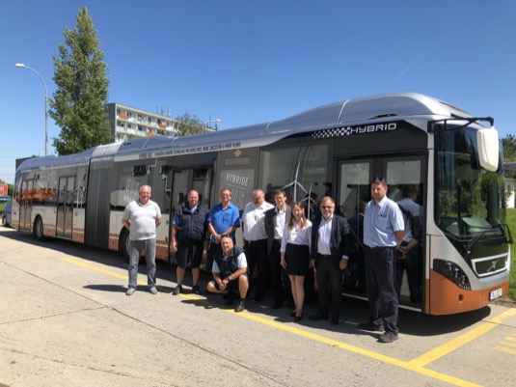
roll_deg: -0.2
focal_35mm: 28
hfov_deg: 63.5
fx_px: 417
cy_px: 194
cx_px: 258
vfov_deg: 49.7
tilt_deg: +0.7
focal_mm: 4
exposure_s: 1/1412
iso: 20
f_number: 1.8
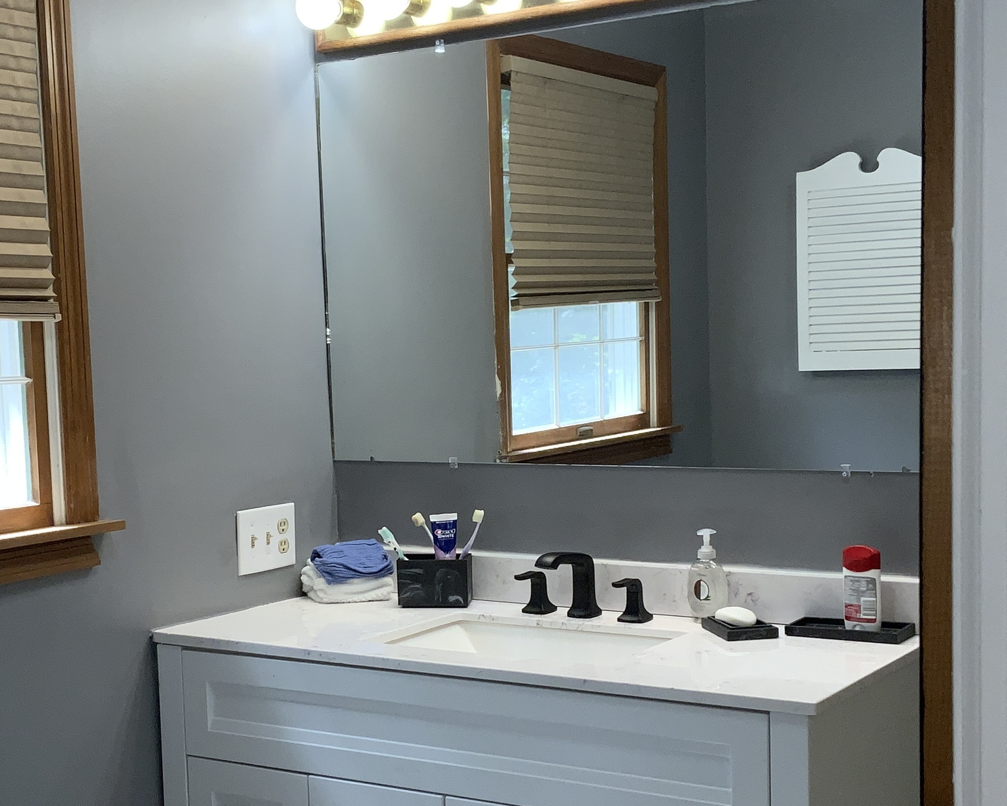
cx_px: 451
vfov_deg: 27.0
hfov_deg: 33.6
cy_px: 522
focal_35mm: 56
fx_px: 1669
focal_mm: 3
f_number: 1.8
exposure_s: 1/123
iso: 16
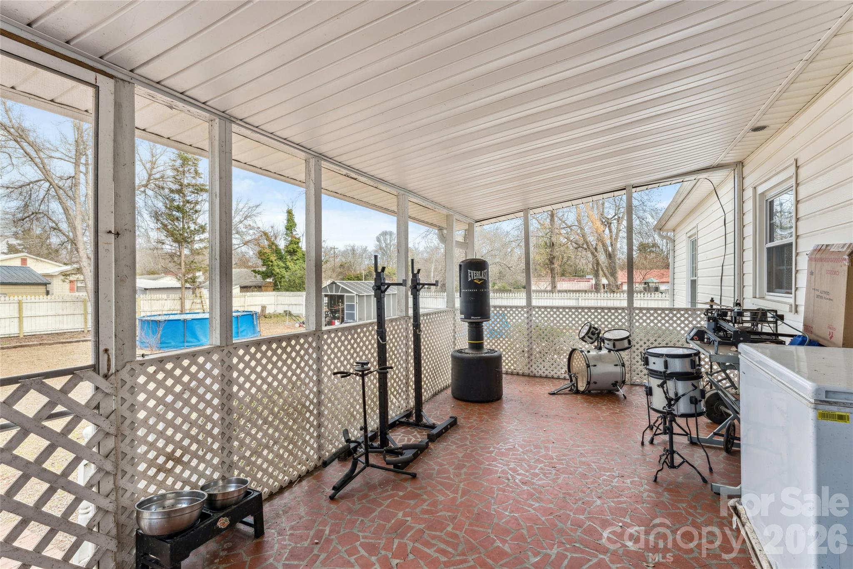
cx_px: 426
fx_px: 389
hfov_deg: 95.3
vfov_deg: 72.4
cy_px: 284
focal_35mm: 16
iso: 100
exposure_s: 1/13
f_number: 13
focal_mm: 16.4
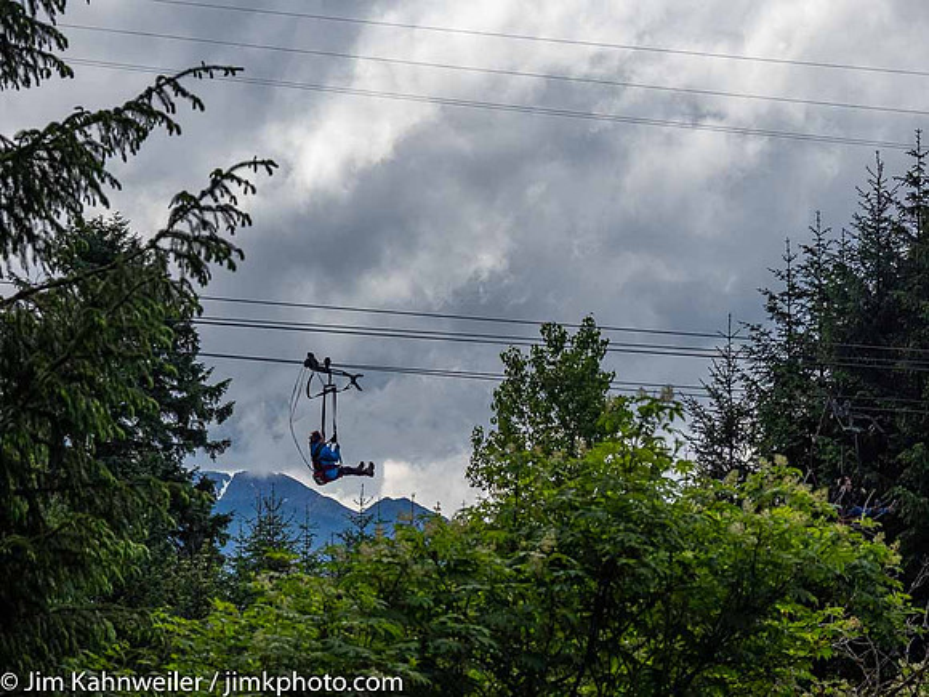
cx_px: 464
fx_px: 4294
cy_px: 348
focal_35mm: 160
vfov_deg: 9.3
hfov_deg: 12.3
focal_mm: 80
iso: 500
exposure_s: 1/5000
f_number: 5.6
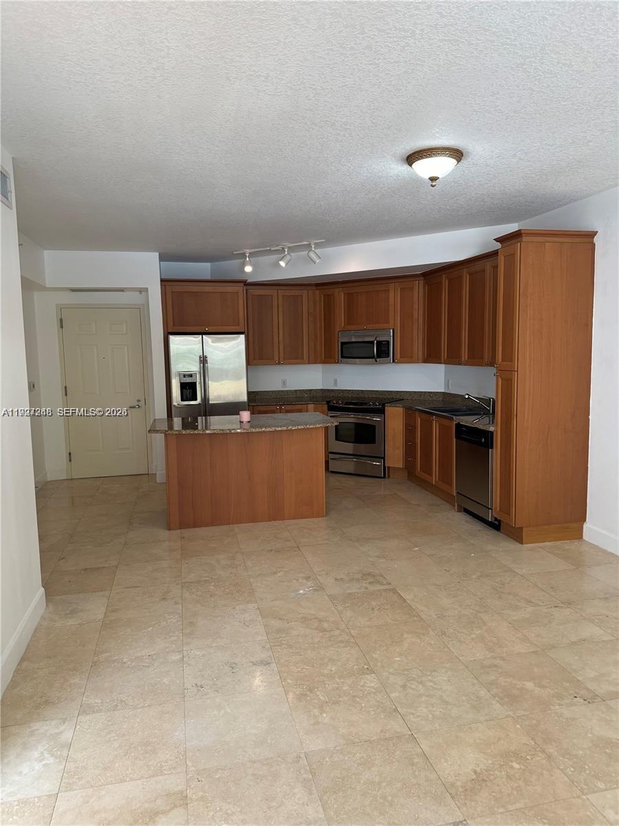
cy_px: 413
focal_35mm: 24
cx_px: 310
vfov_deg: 71.6
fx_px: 572
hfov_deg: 56.8
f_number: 1.78
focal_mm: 6.76
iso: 200
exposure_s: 1/120
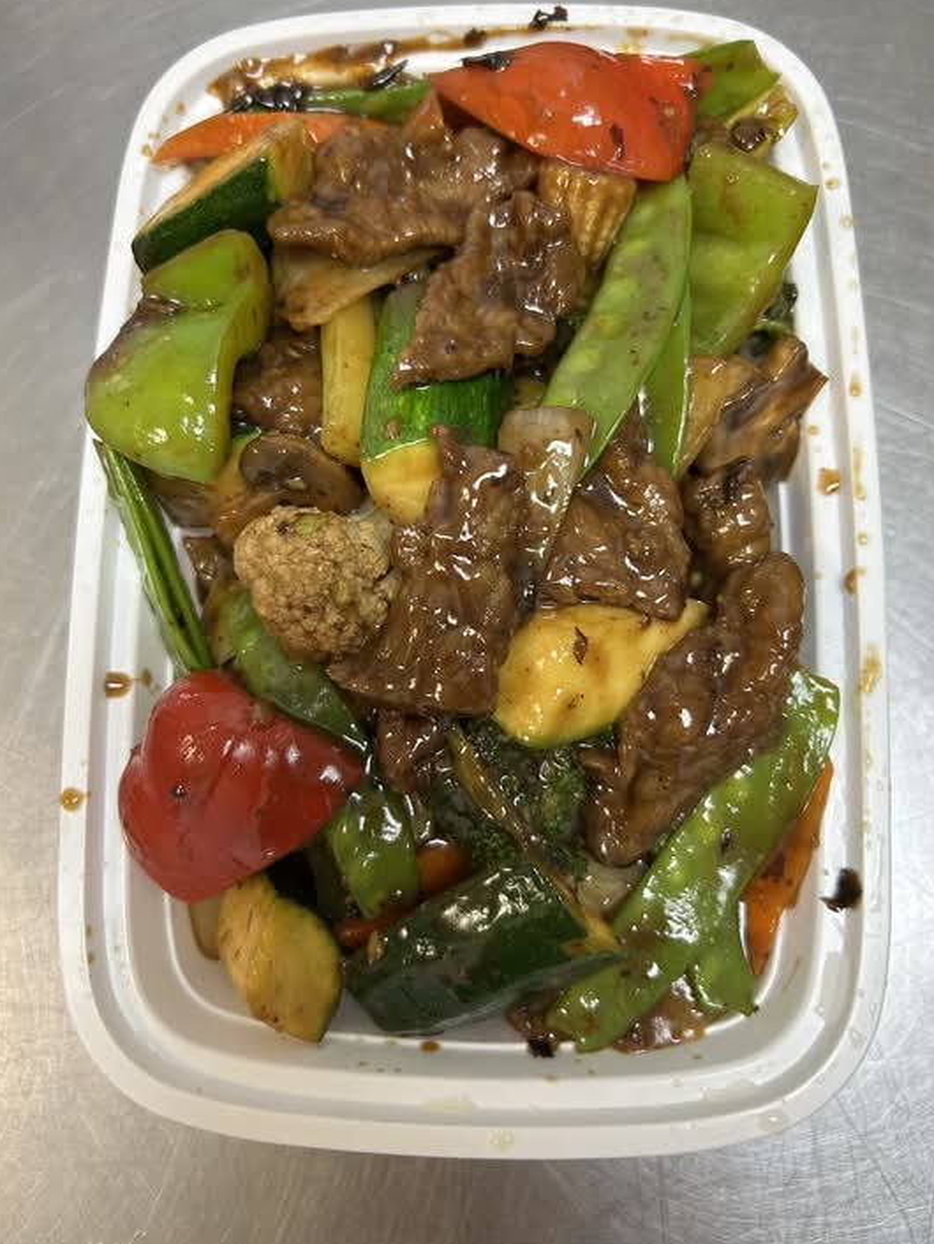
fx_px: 971
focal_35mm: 27
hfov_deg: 51.4
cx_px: 478
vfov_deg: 65.3
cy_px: 605
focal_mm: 5.7
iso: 100
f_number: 1.5
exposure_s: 1/51
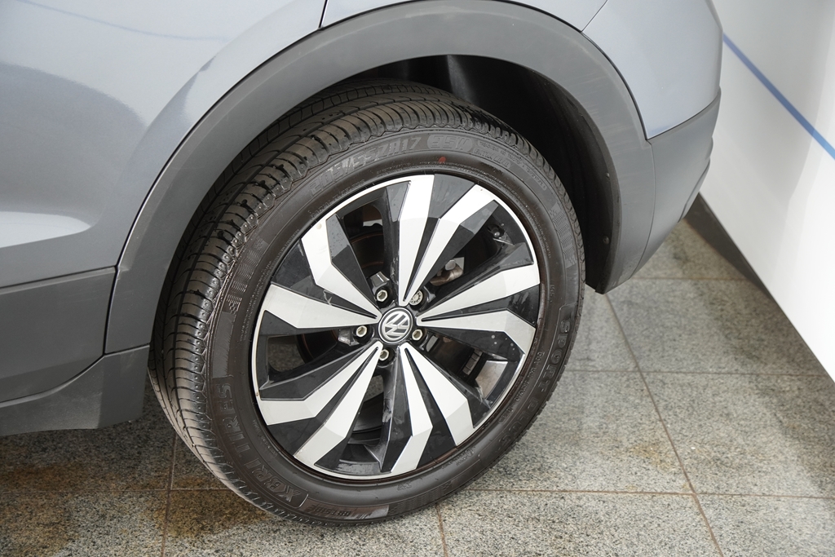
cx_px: 418
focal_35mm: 74
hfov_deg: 27.5
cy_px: 278
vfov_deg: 18.6
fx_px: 1705
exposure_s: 1/160
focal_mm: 49
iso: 400
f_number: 4
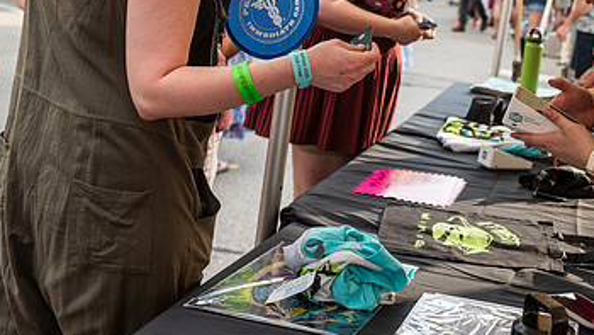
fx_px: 1040
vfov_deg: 17.9
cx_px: 460
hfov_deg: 31.2
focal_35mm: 66
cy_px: 23
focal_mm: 38
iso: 250
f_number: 4.5
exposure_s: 1/320
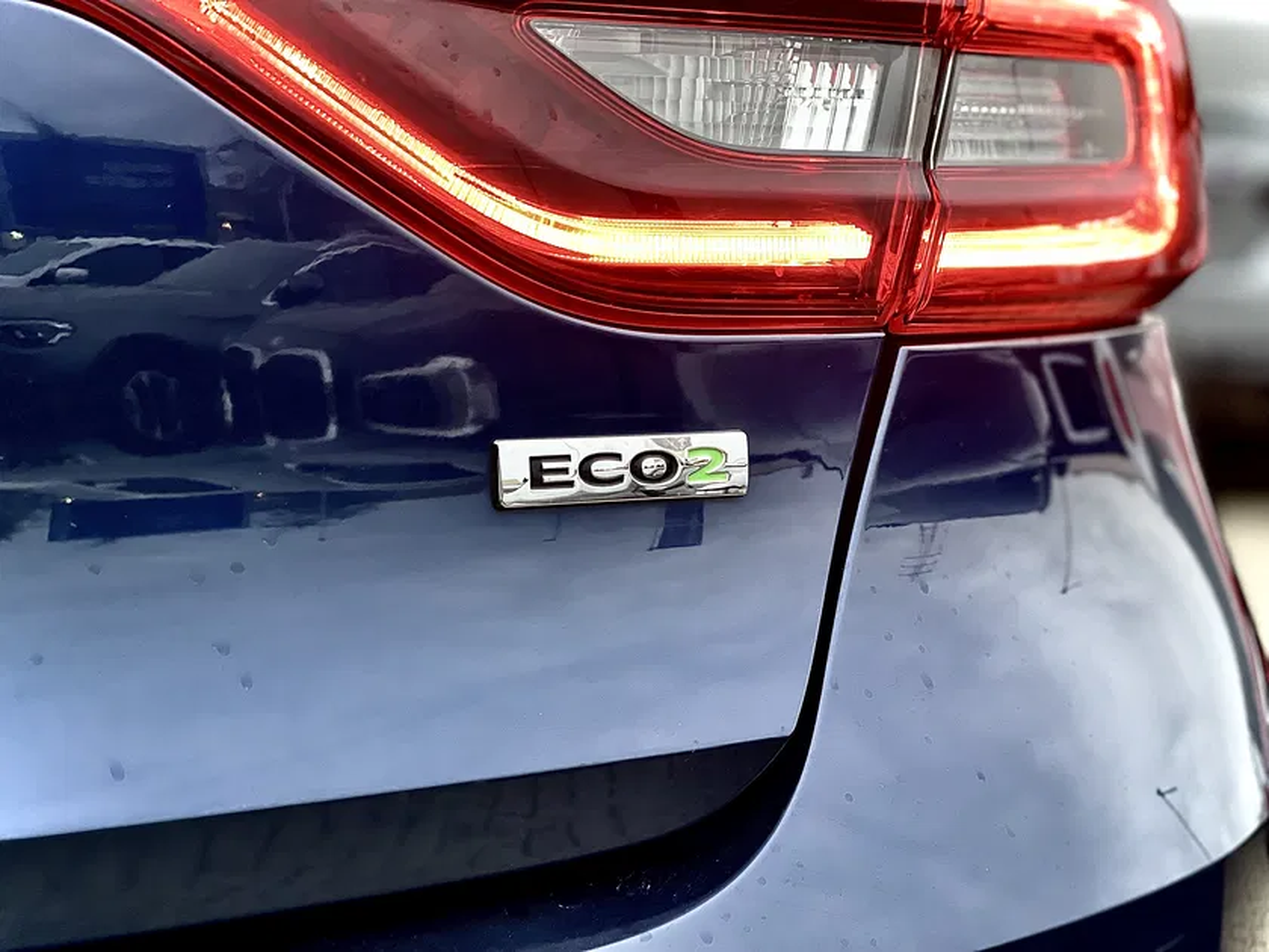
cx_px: 634
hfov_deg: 30.3
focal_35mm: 64
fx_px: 2346
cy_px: 476
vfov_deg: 22.9
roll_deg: -1.6
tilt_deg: -6.6
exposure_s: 1/40
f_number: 2.2
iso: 160
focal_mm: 7.5
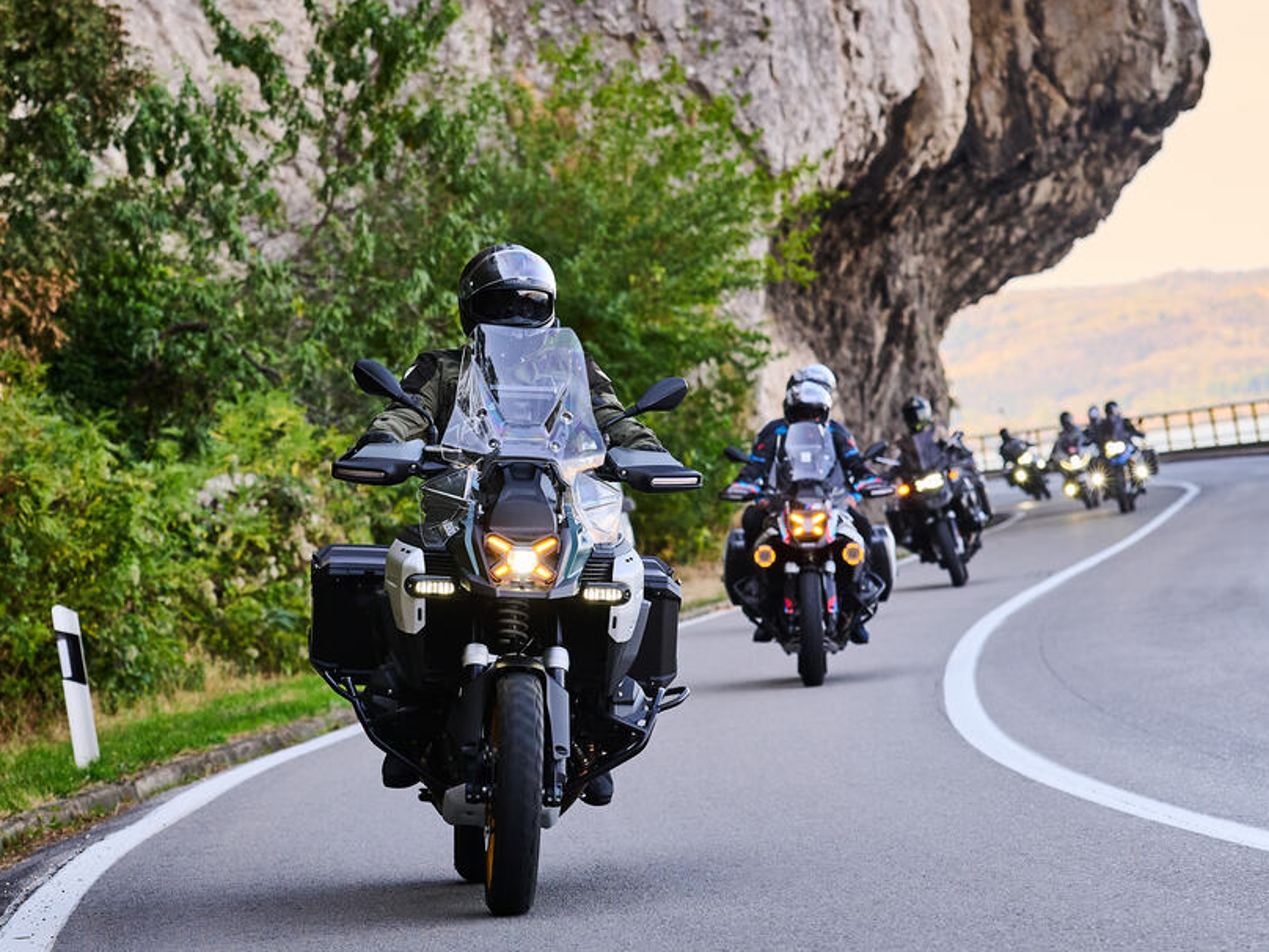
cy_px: 426
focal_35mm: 160
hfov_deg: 12.3
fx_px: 5865
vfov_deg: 9.3
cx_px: 545
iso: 500
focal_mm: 112
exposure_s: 1/500
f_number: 5
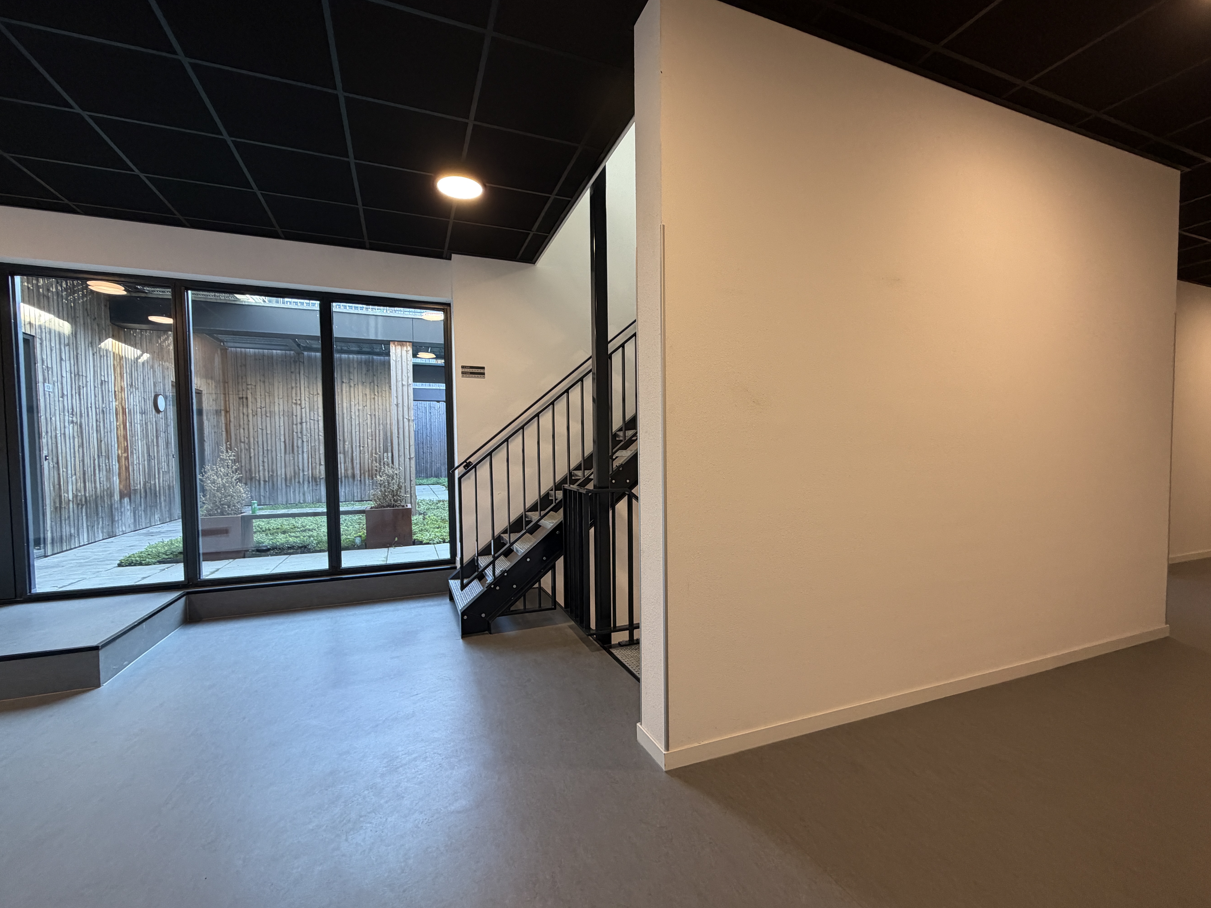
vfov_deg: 81.7
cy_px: 473
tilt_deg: -1.6
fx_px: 525
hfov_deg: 98.2
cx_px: 614
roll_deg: +0.9
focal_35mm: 15
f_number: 2.2
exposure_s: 1/100
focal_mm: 2.22
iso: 250
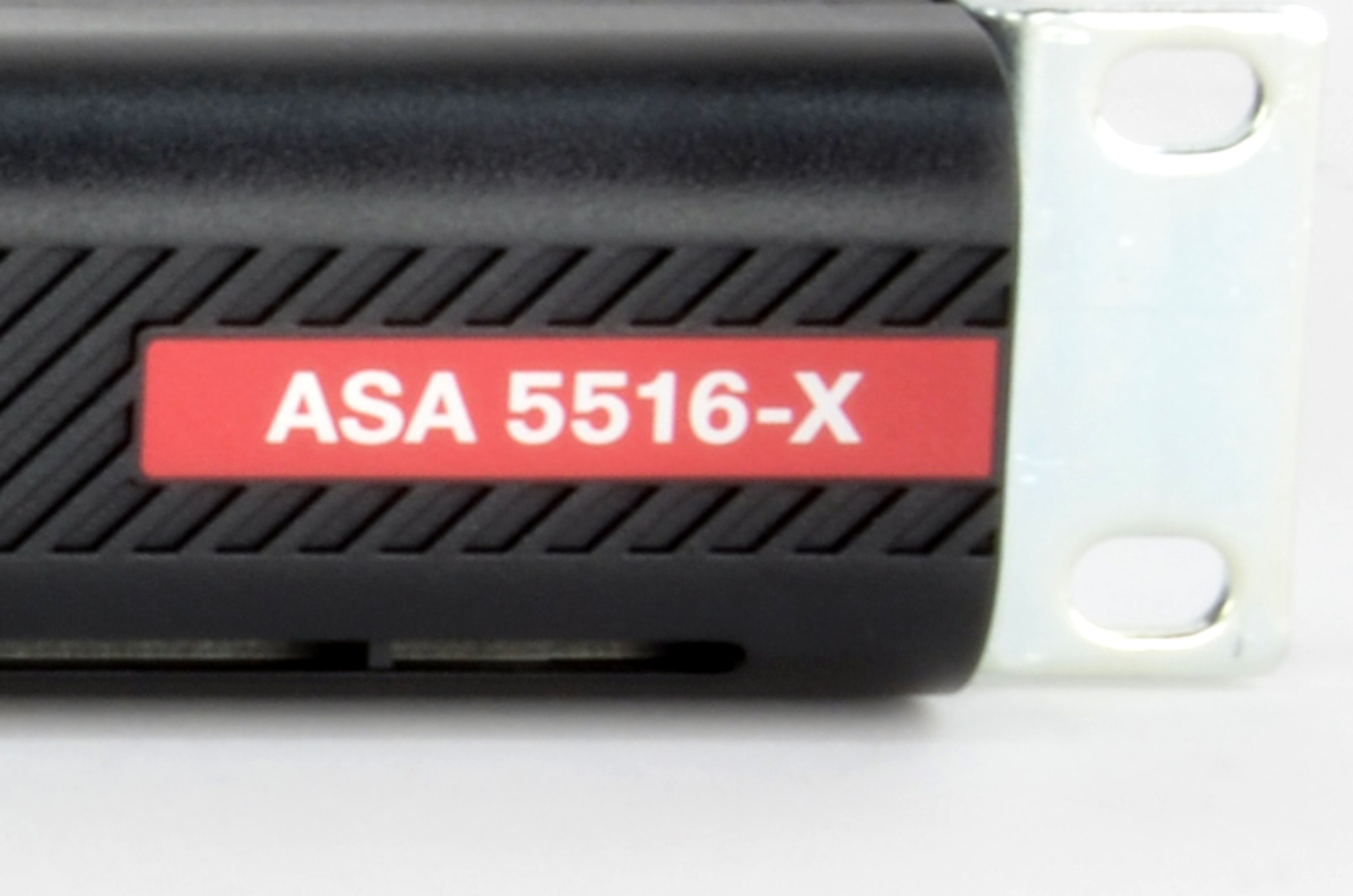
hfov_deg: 5.6
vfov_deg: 3.9
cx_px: -2484
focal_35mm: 351
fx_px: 13165
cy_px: 156
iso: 100
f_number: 29
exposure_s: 1.6
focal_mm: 38
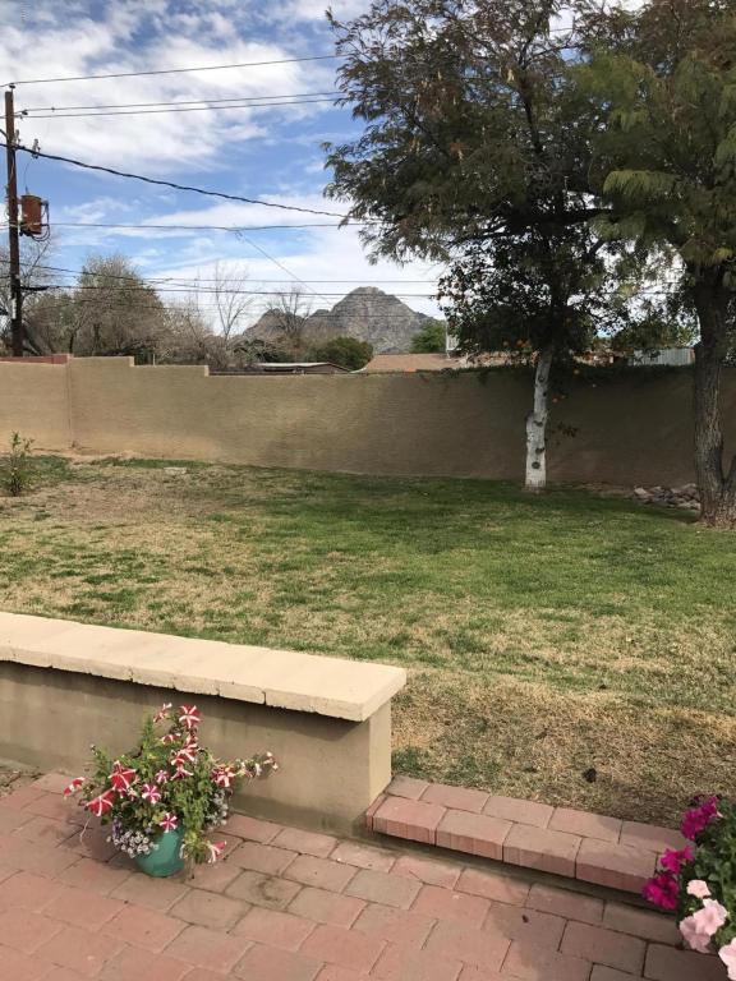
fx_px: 794
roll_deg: +0.4
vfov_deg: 63.4
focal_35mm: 28
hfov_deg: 49.7
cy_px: 490
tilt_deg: -5.8
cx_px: 368
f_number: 1.8
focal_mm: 3.99
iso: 20
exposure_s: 1/1546
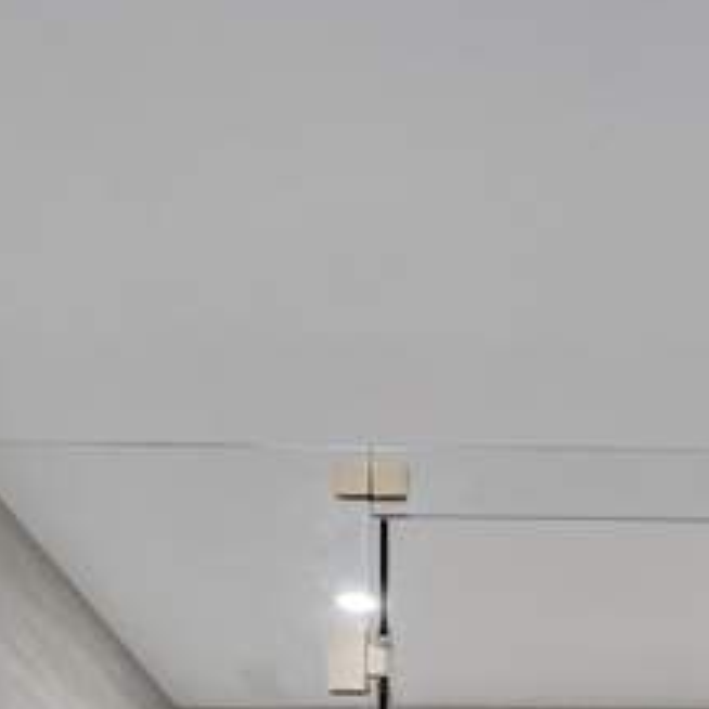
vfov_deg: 25.1
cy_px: 1140
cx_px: 589
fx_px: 1043
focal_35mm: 45
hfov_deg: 36.0
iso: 640
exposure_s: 1/160
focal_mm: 16
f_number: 4
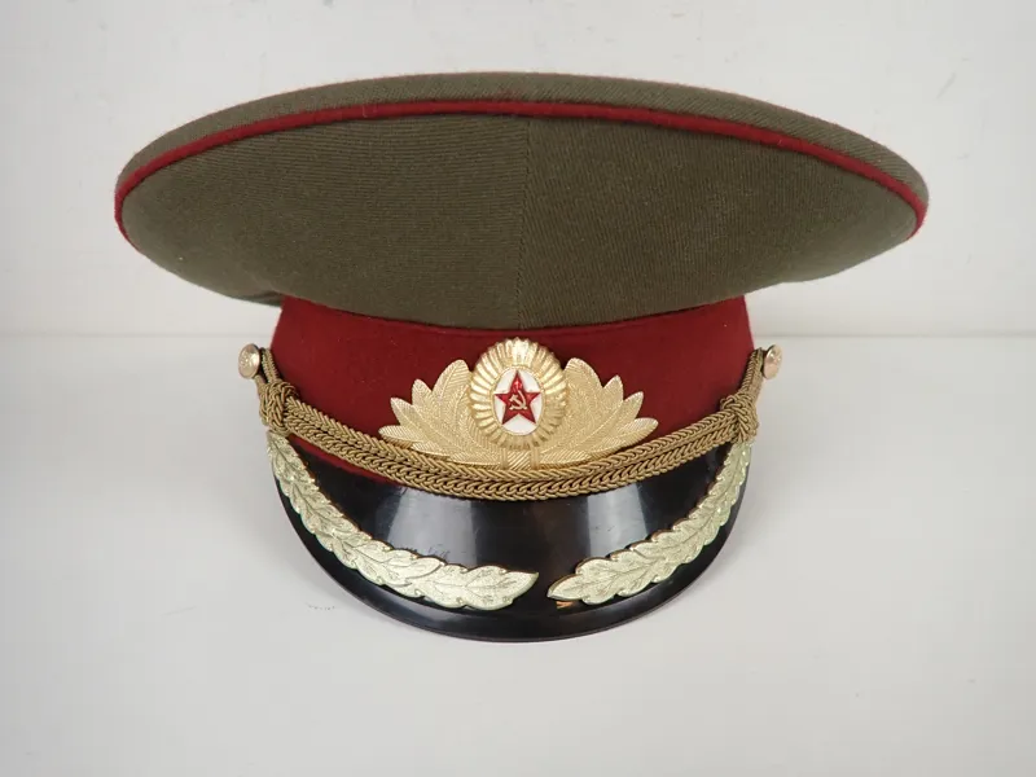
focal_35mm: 19
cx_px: 518
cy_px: 388
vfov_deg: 68.7
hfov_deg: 84.7
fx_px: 569
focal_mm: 3.33
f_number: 2
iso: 200
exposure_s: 1/100
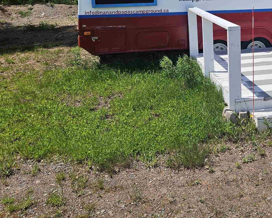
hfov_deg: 35.3
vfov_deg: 29.1
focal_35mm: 50
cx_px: 243
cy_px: 23
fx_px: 402
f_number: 1.8
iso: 25
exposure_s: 1/2551
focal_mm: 5.4
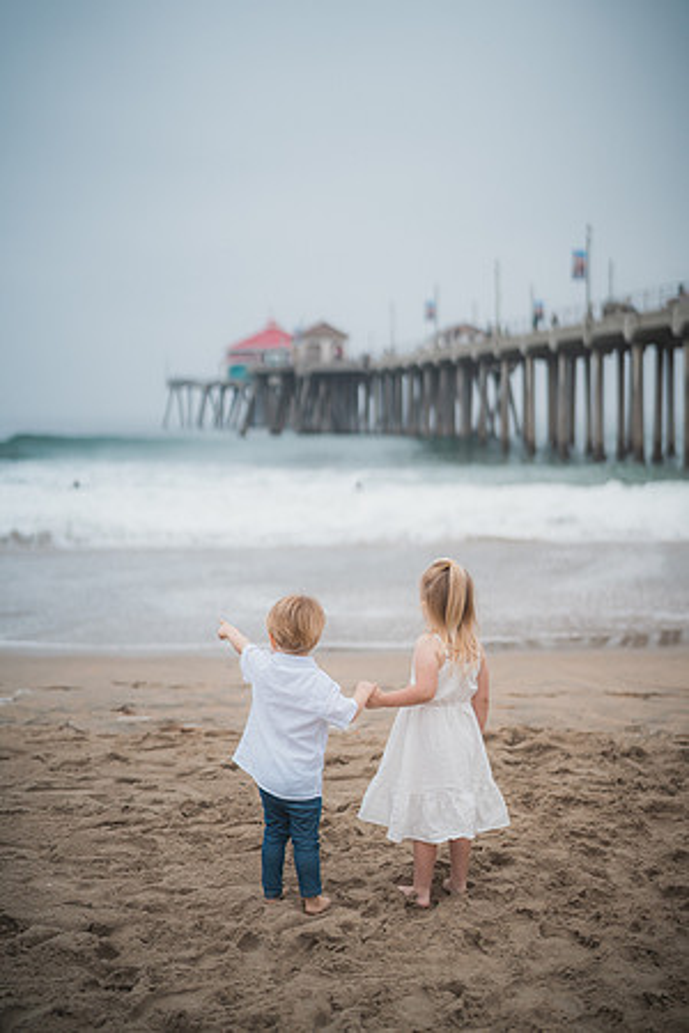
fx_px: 1435
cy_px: 516
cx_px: 344
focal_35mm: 50
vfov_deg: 39.6
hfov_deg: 27.0
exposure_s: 1/4000
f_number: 1.4
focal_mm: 50
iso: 160
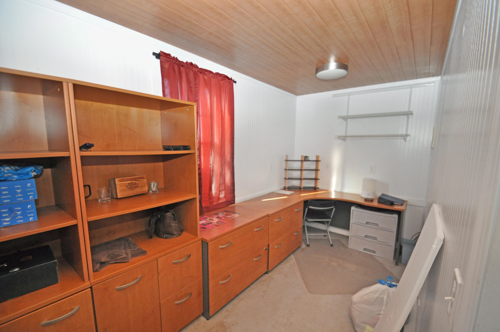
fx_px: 208
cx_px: 250
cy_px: 166
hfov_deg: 100.5
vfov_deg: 77.2
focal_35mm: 15
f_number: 4
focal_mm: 10
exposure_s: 1/60
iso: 800
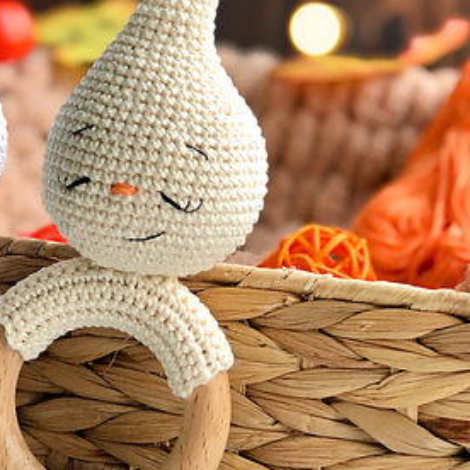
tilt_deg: -15.5
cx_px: -20
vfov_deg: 14.9
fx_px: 1797
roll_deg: -2.9
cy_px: 211
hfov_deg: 14.6
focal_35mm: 117
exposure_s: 1/33
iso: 25
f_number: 2.8
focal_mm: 6.6
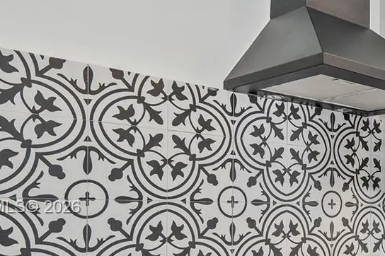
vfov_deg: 26.4
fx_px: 534
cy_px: 208
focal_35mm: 50
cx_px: 426
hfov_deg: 34.2
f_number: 7.1
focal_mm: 17
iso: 100
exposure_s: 1/13
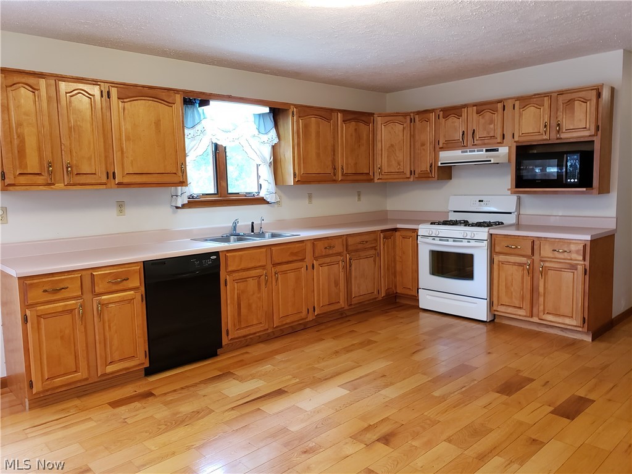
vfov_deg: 53.1
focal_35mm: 26
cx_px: 316
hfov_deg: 67.3
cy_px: 237
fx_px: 475
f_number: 2.4
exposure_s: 1/30
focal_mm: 4.3
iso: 250
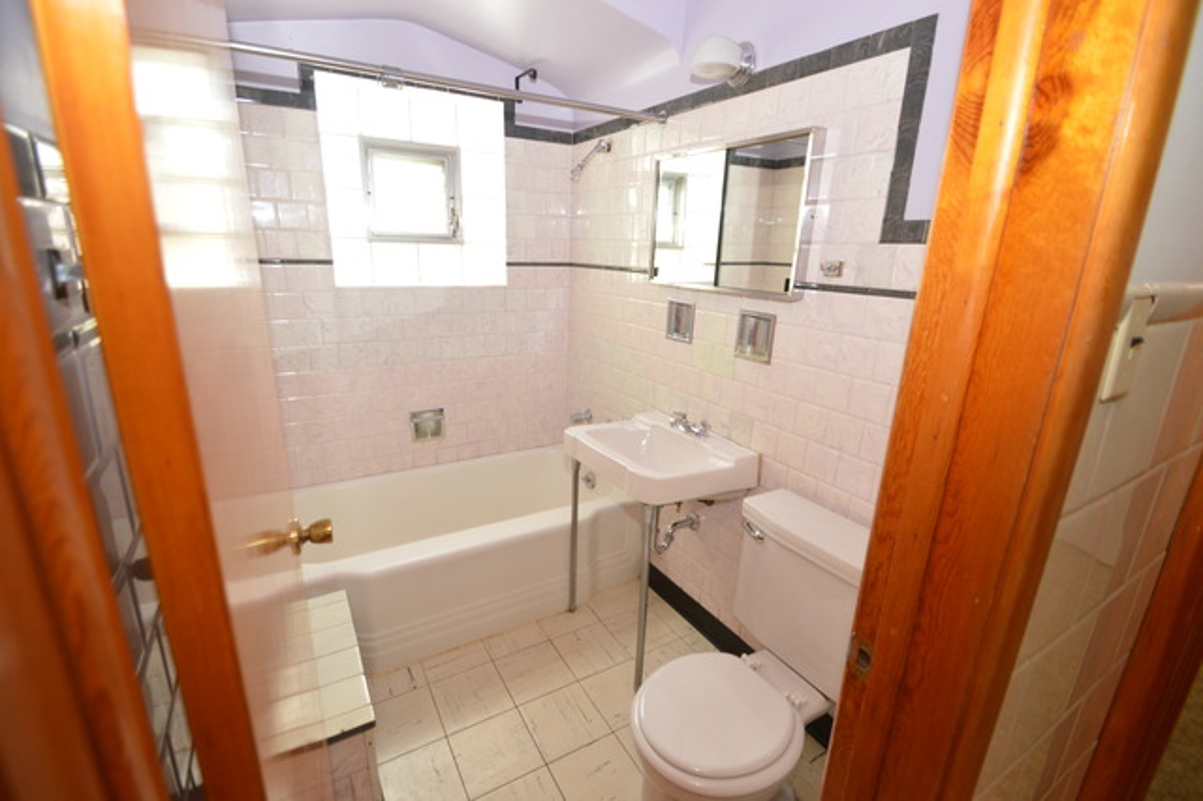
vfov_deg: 77.3
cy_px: 400
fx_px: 501
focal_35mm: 15
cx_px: 602
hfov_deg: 100.4
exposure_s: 1/60
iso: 500
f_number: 3.5
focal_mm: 10
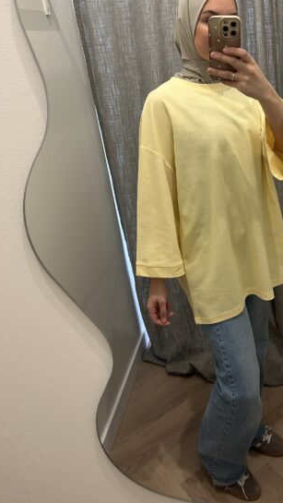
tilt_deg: -18.8
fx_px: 426
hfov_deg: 36.4
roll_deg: +6.0
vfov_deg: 60.4
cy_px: 197
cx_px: 182
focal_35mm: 32
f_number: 1.78
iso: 250
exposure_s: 1/60
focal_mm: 6.86
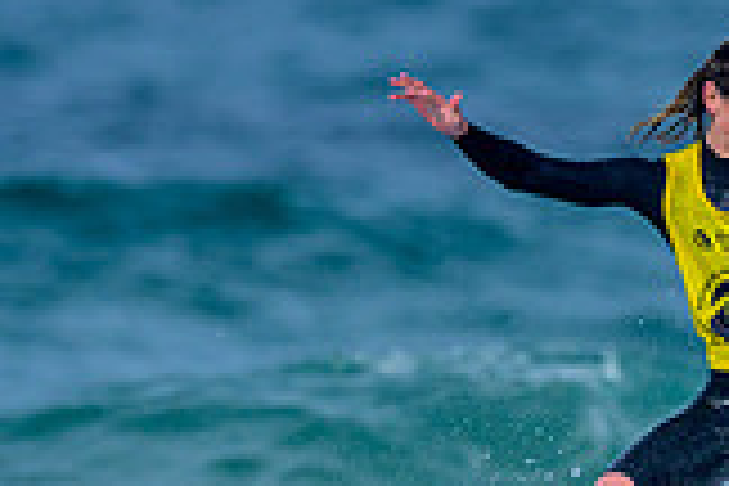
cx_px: 284
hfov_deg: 0.5
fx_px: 79637
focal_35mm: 3933
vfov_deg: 0.3
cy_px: 752
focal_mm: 800
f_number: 6.3
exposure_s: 1/2000
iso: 180
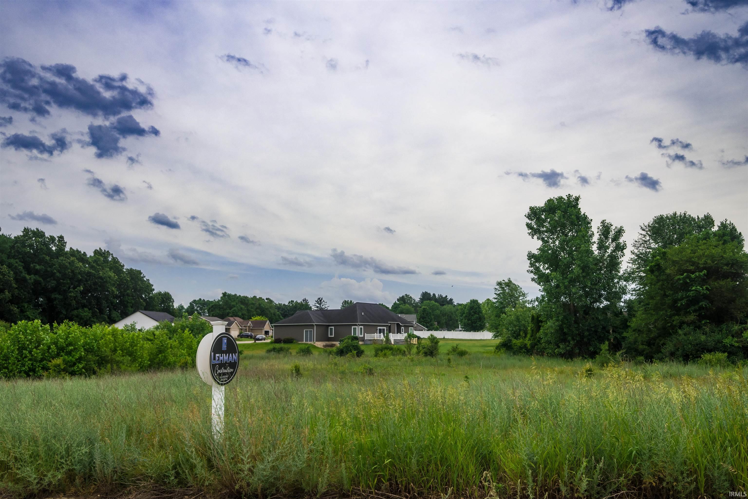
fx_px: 608
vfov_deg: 44.6
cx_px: 374
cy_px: 250
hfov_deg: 63.2
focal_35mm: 29
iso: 100
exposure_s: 1/320
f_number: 6.3
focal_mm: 19.5
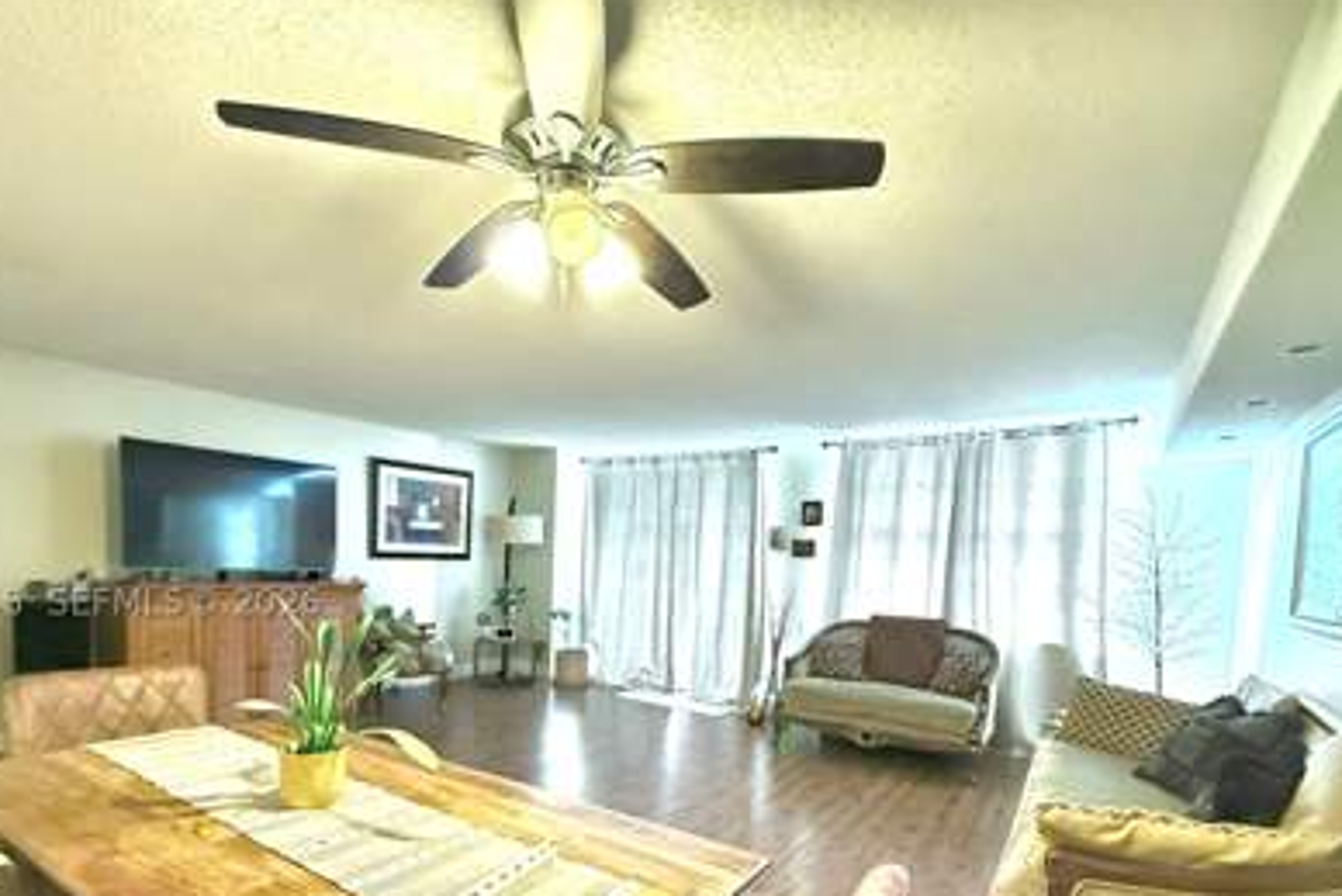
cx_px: 640
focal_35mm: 18
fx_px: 671
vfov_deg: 65.5
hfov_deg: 89.9
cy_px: 602
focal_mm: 2.22
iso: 1250
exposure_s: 1/60
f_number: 2.2
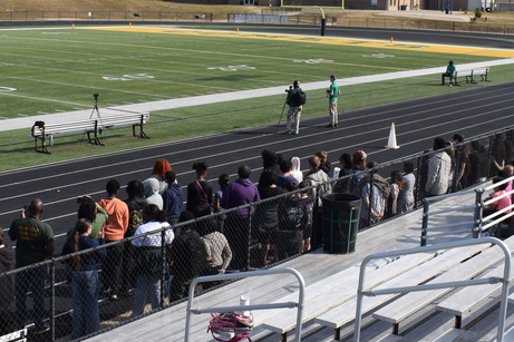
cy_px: 115
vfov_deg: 22.5
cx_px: 252
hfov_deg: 33.4
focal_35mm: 60
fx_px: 856
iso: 200
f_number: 9
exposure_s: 1/320
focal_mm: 18
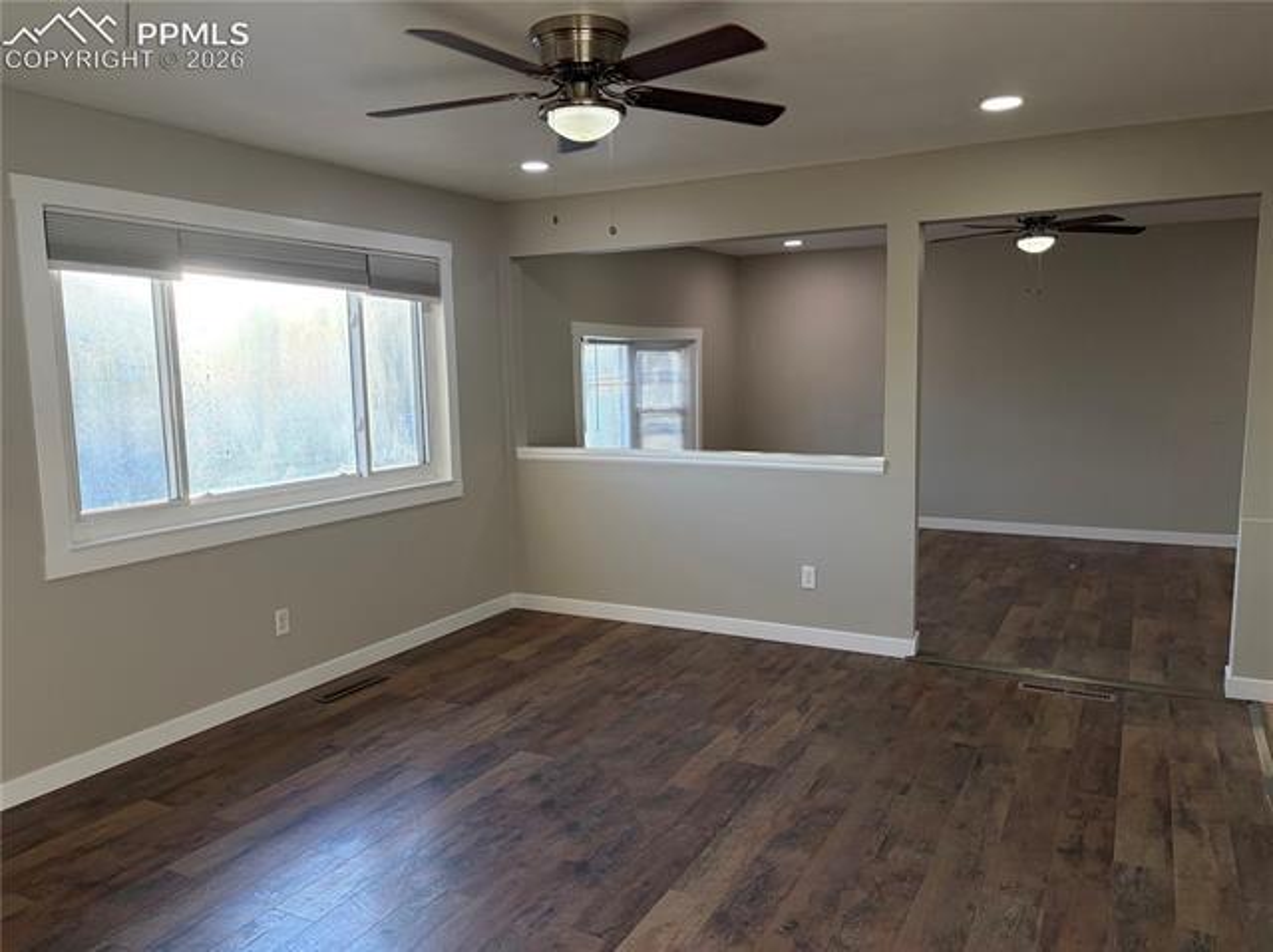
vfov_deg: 53.0
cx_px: 636
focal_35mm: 26
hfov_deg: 67.3
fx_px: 955
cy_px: 476
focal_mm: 5.96
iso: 125
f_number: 1.6
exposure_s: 1/189
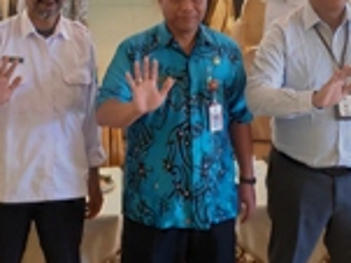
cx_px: 152
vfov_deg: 18.8
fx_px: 740
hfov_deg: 26.7
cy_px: -69
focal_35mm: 73
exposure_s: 1/50
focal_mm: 3.94
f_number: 1.9
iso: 875
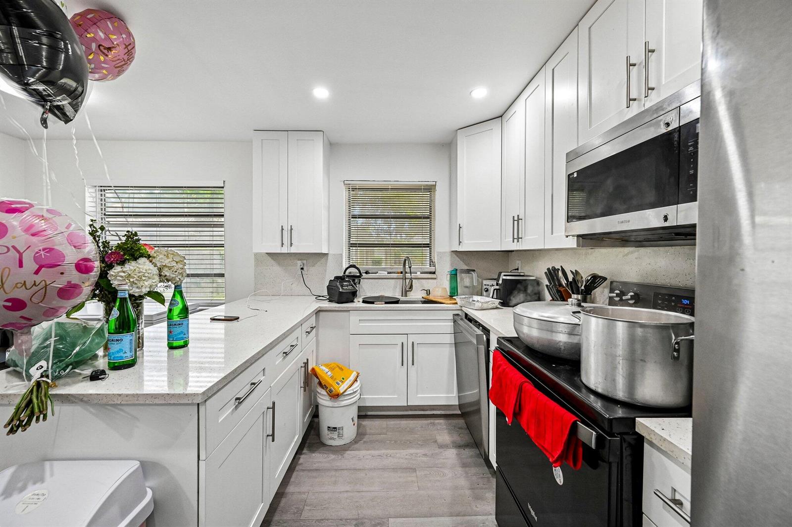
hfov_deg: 104.3
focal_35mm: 14
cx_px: 396
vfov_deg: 81.2
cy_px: 264
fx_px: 308
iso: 2500
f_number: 8
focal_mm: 14
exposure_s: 1/200
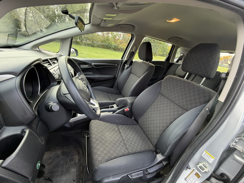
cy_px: 92
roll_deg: -8.5
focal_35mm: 14
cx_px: 122
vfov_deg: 85.7
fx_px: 99
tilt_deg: -24.1
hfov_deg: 102.1
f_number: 2.2
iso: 160
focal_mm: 2.22
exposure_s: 1/121
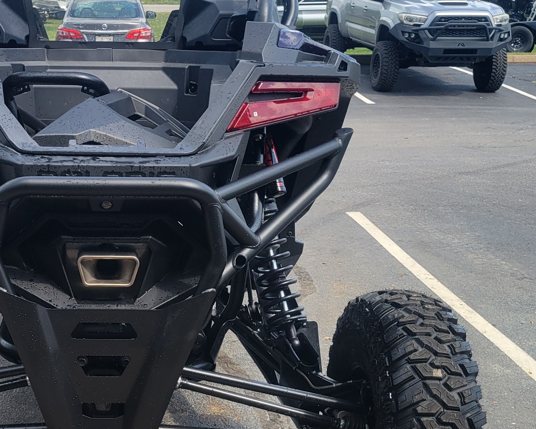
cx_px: 121
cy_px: 271
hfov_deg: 32.3
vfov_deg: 26.6
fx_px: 904
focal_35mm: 57
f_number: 1.8
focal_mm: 5.4
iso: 40
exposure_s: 1/973
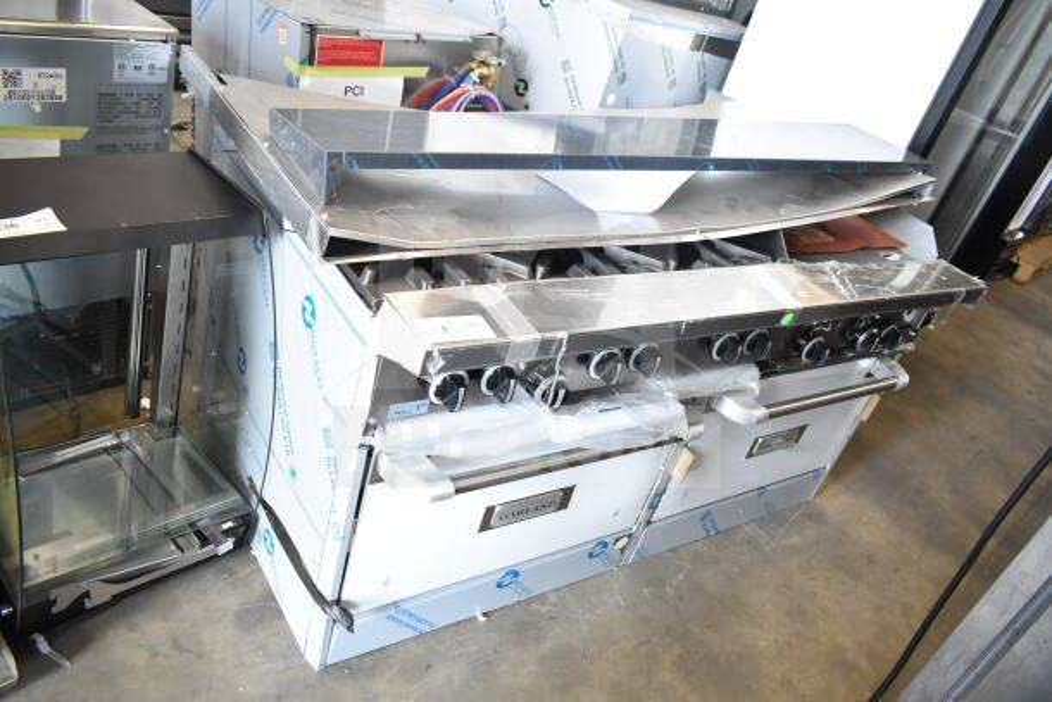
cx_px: 526
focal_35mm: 27
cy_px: 351
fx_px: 789
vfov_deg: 48.0
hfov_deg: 67.4
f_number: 4
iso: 1600
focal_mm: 18
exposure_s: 1/80
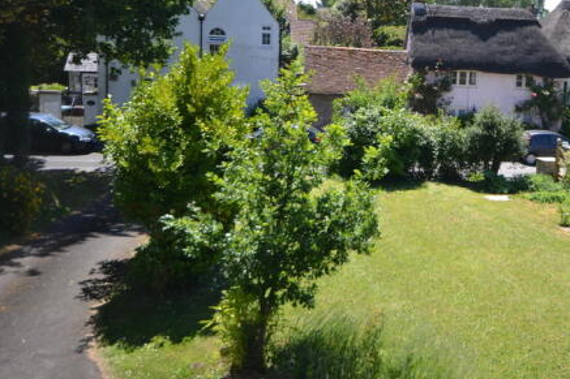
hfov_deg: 42.3
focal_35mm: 45
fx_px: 712
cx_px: 426
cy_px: 120
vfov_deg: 29.6
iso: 100
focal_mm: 20
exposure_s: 1/160
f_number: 6.3
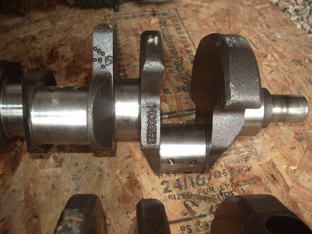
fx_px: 315
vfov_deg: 40.7
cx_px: 156
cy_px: 117
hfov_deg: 52.6
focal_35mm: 35
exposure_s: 1/40
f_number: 2.6
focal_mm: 5.8
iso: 100
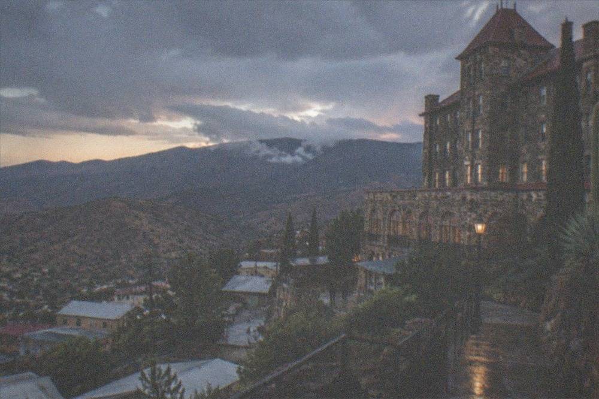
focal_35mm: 35
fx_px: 582
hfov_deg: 54.5
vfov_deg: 37.8
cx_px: 300
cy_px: 200
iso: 1250
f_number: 8
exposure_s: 1/40
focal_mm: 35
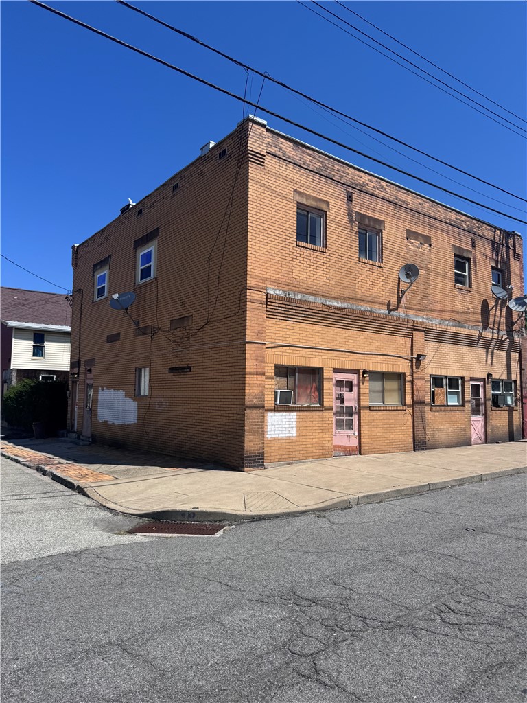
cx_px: 264
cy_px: 352
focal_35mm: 24
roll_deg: -0.5
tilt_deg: +5.3
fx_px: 487
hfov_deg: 56.8
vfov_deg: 71.6
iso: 80
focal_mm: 6.76
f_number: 1.78
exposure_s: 1/6410
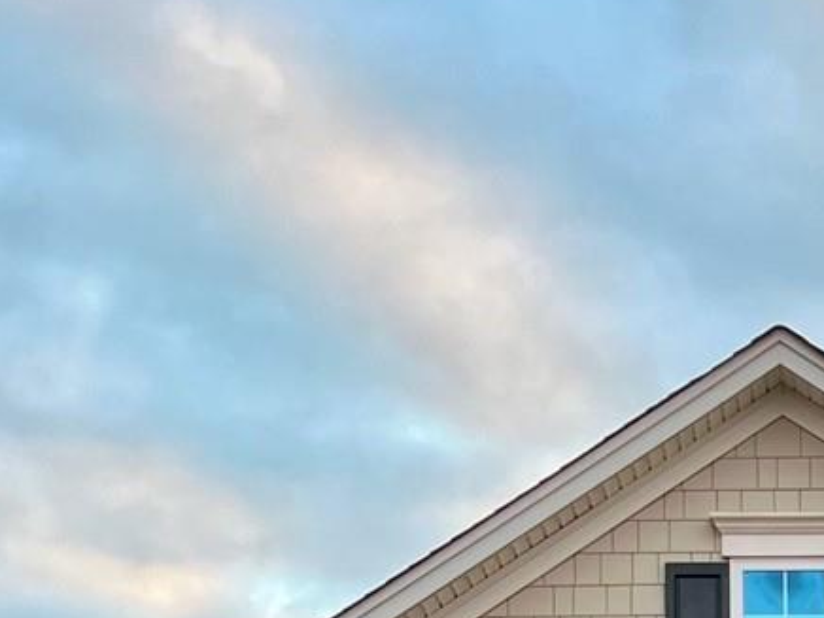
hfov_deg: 15.7
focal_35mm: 122
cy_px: 1123
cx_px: 930
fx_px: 2904
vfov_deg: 11.3
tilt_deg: +6.4
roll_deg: +1.3
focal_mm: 5.7
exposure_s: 1/121
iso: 40
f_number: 1.5
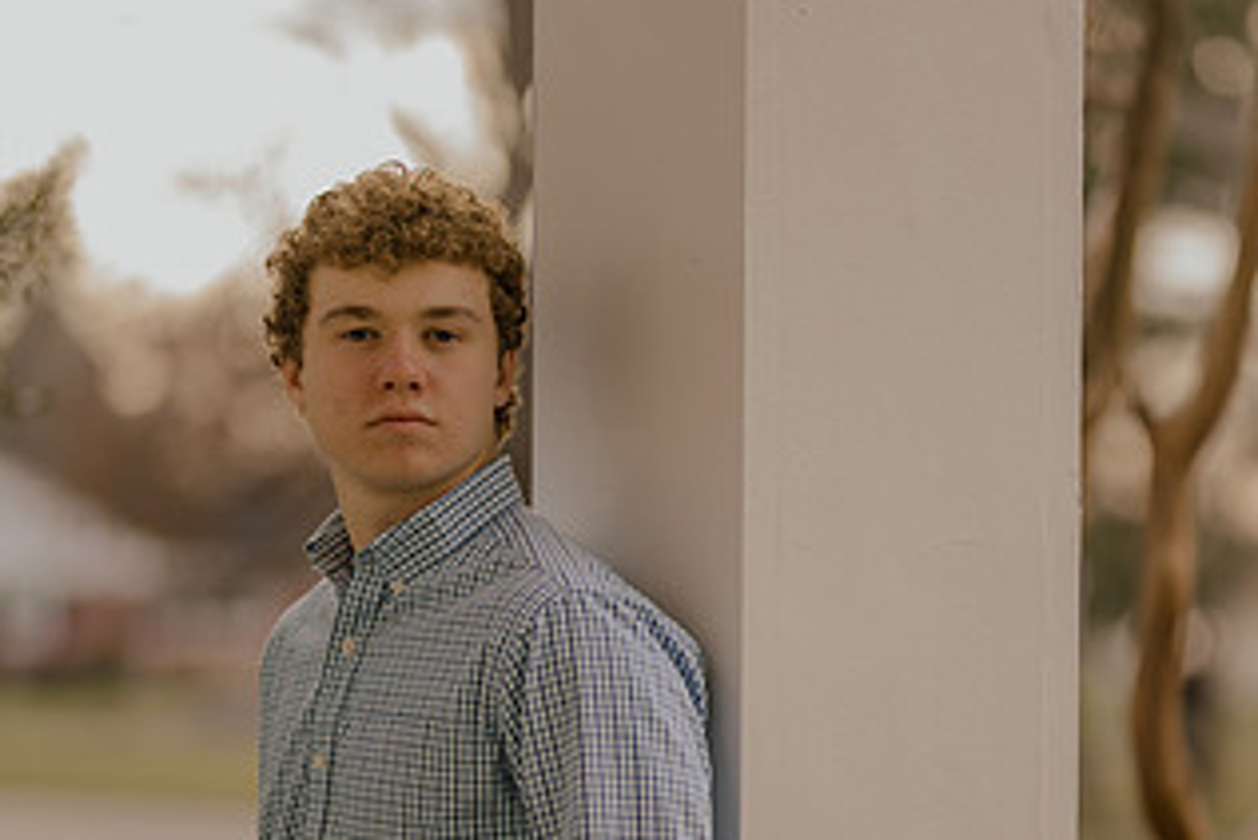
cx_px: 756
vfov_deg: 8.8
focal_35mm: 156
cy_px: 679
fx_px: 5454
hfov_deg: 13.2
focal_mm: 85
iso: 100
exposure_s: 1/500
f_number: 1.4
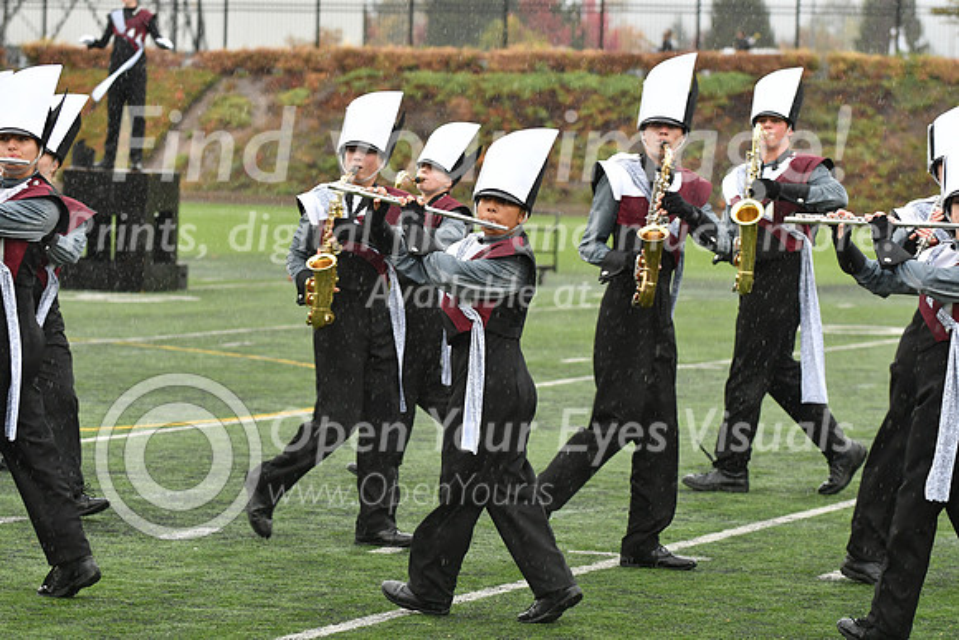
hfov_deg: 11.8
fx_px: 4636
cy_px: 320
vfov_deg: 7.9
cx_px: 480
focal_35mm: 174
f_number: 4
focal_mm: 116
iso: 1000
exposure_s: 1/400
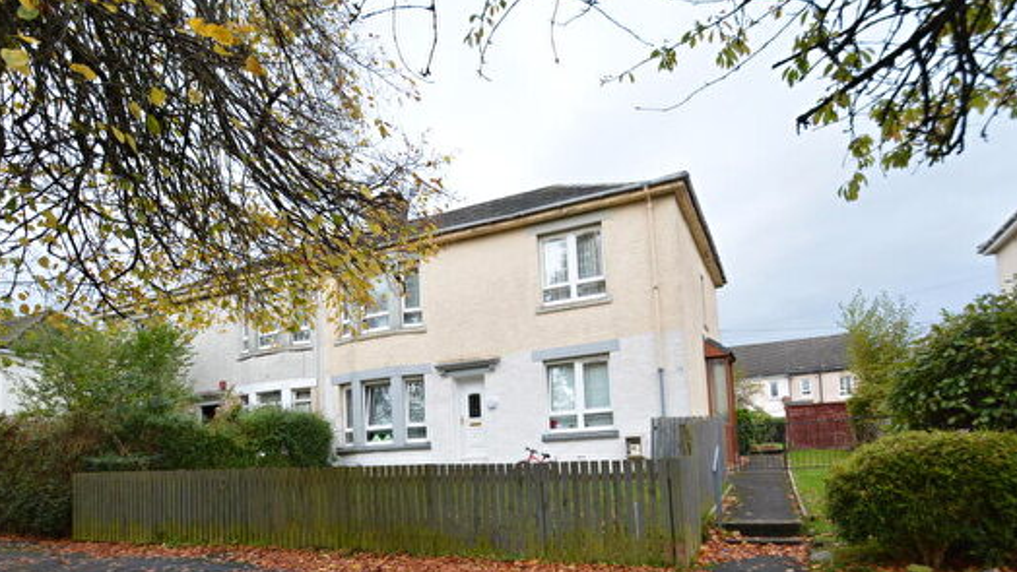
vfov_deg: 52.2
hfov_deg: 83.8
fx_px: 566
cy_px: 397
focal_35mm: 21
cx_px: 501
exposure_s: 1/125
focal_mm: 10
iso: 220
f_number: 5.6
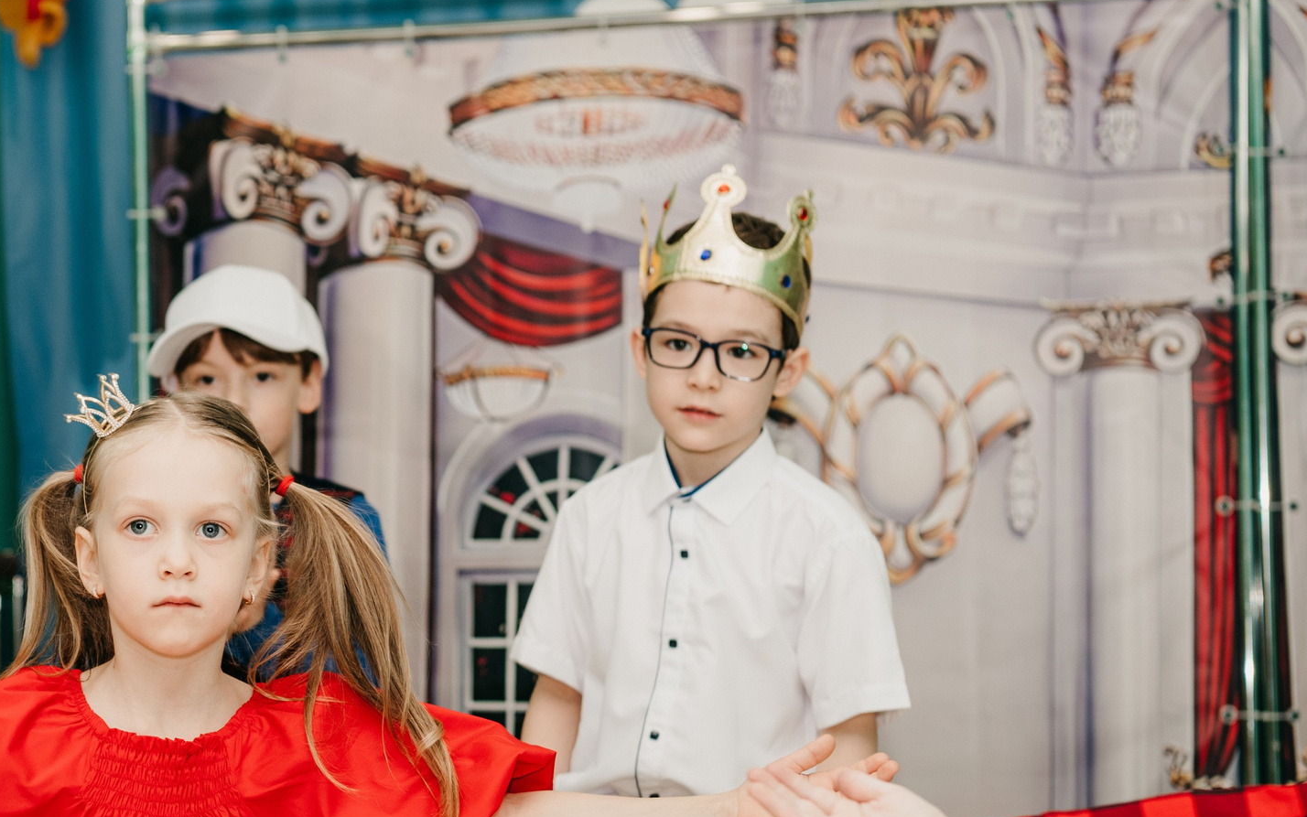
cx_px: 187
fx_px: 3384
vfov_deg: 13.7
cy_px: 556
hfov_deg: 21.5
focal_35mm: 95
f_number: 4
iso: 200
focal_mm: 52
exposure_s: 1/160
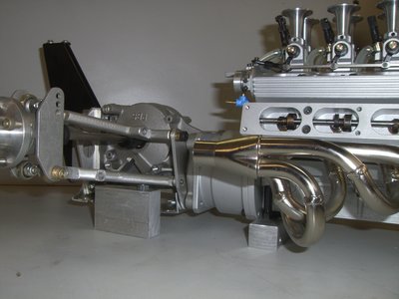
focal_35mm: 38
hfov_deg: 49.0
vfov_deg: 37.7
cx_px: 200
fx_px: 438
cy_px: 150
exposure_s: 1/30
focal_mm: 6.2
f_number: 4.3
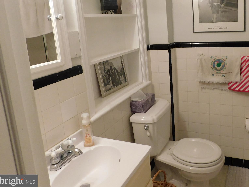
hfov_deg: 57.2
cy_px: 62
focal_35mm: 31
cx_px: 165
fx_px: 223
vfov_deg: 44.8
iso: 180
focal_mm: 4
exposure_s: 1/30
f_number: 3
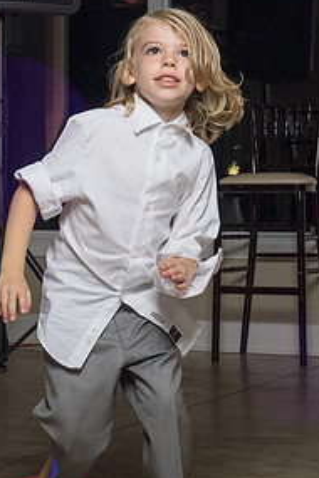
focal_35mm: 113
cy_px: 200
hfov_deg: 12.1
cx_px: 77
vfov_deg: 18.1
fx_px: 1502
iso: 2000
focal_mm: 34
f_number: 5.6
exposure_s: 1/200
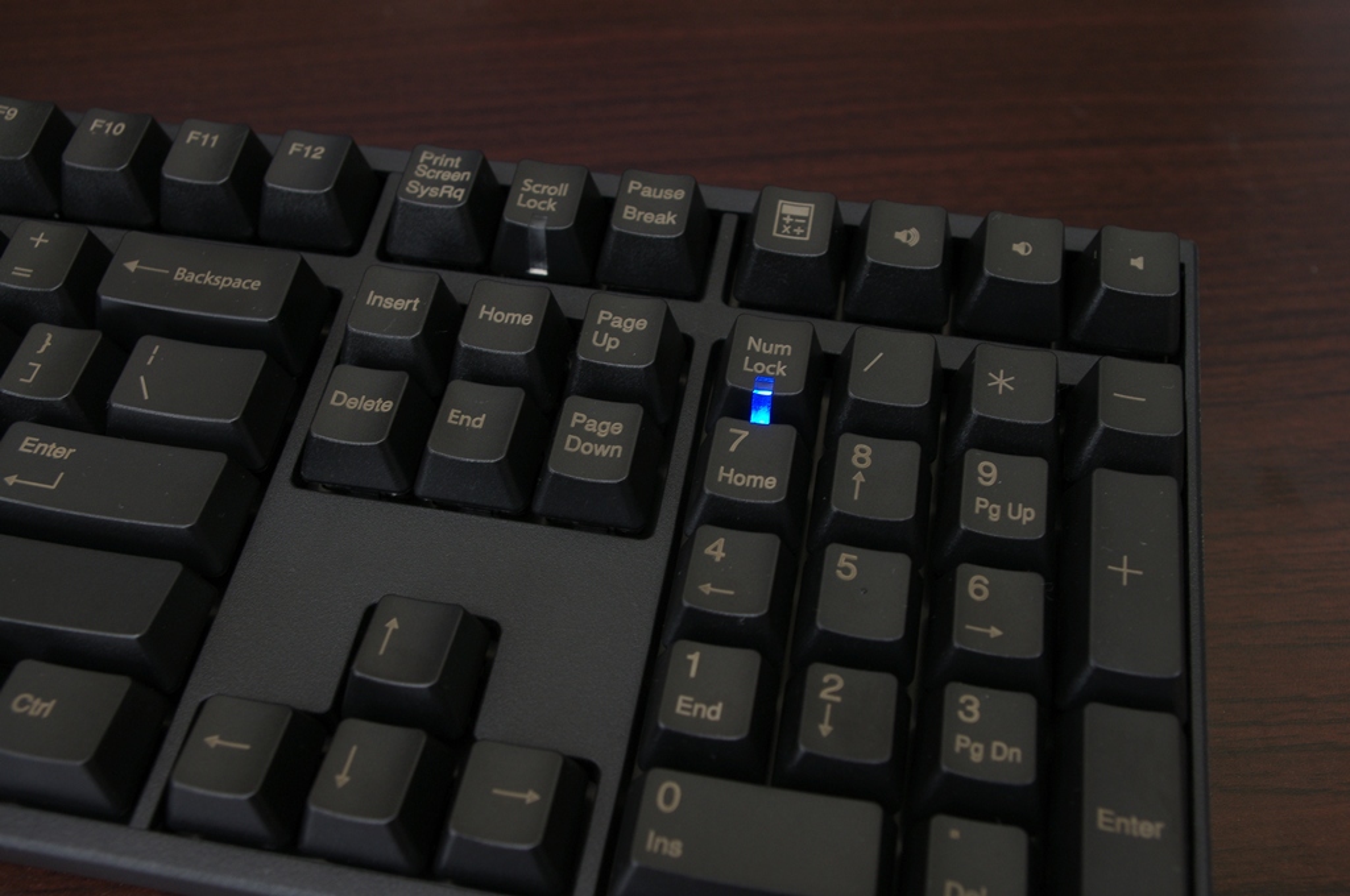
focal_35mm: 36
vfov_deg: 36.8
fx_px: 1348
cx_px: 675
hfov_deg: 53.2
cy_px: 448
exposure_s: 1/20
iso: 200
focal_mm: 24.38
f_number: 5.6
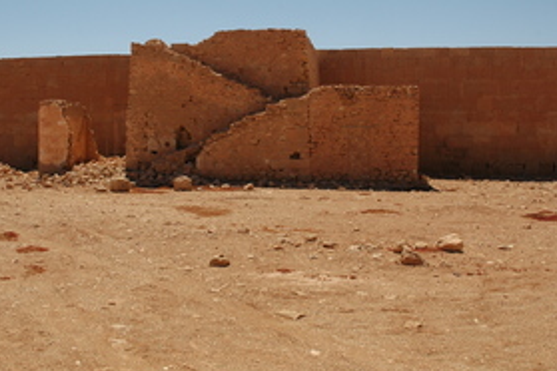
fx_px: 603
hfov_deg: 49.5
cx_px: 257
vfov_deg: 34.1
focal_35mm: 39
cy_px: 154
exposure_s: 1/400
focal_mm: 18
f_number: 10
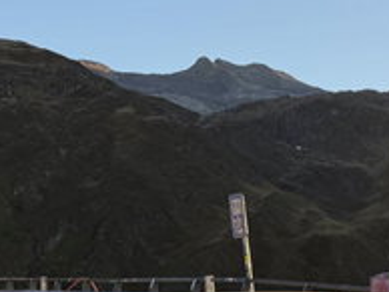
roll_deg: +2.4
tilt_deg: -6.6
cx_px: 640
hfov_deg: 17.7
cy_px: 400
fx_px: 1069
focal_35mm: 95
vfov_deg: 14.8
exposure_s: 1/1018
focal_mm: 6.76
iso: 100
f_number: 1.78
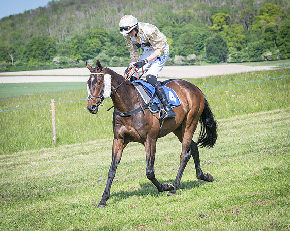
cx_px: 106
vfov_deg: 9.5
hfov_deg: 11.9
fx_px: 1395
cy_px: 112
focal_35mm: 163
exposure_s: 1/3200
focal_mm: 77
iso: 400
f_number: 4
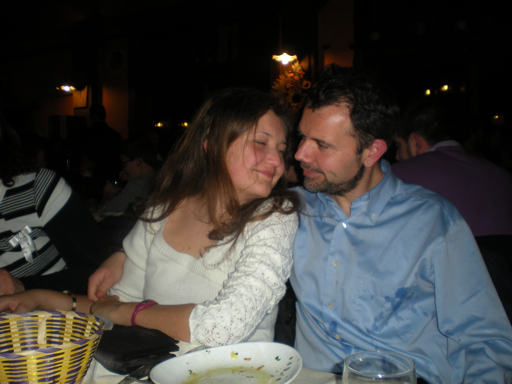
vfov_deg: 37.7
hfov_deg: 49.0
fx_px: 562
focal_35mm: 38
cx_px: 256
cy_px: 192
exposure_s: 1/60
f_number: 3.1
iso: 64
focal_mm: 6.3
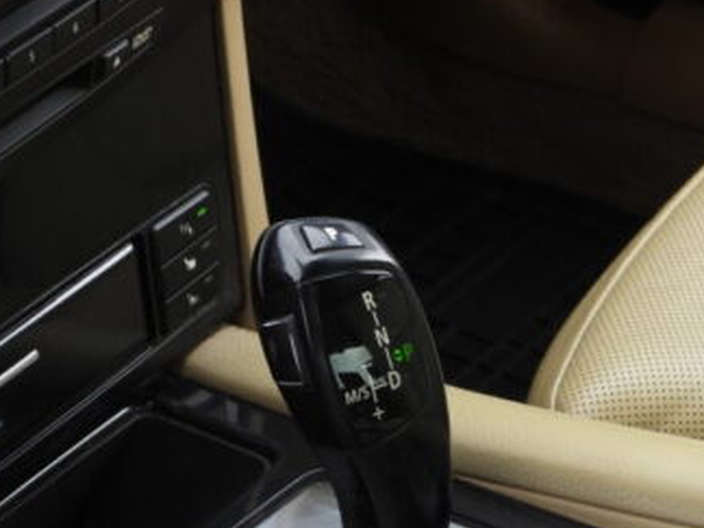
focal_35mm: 176
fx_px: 3579
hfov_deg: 11.2
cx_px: 502
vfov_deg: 8.4
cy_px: 480
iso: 100
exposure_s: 1/100
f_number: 3.5
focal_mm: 14.4
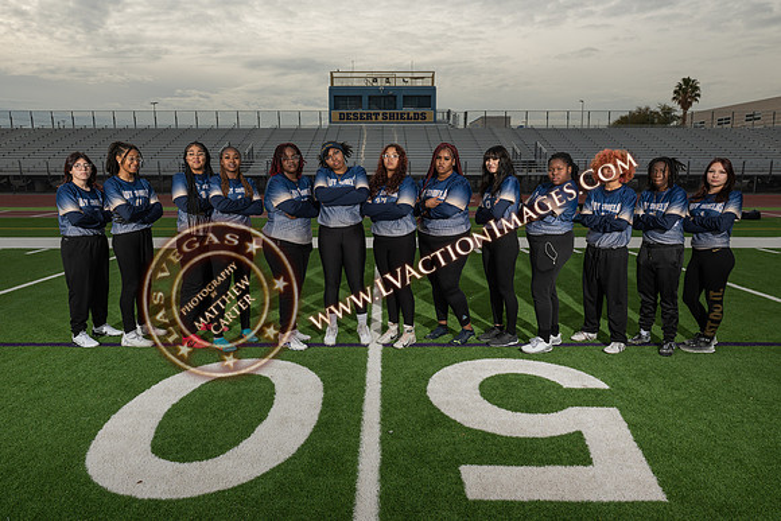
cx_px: 382
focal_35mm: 25
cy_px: 262
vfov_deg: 51.6
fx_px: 539
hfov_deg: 71.8
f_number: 8
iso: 160
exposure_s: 1/200
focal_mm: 24
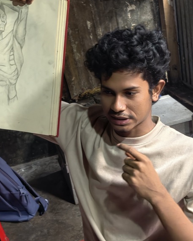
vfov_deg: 30.0
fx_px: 450
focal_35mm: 63
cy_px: 116
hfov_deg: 24.2
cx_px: 92
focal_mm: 6.25
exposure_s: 1/176
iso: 1096
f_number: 1.68
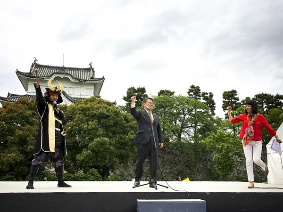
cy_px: 106
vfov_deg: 48.2
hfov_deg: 61.7
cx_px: 142
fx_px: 237
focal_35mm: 29
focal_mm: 4.15
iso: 25
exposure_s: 1/2300
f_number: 2.2
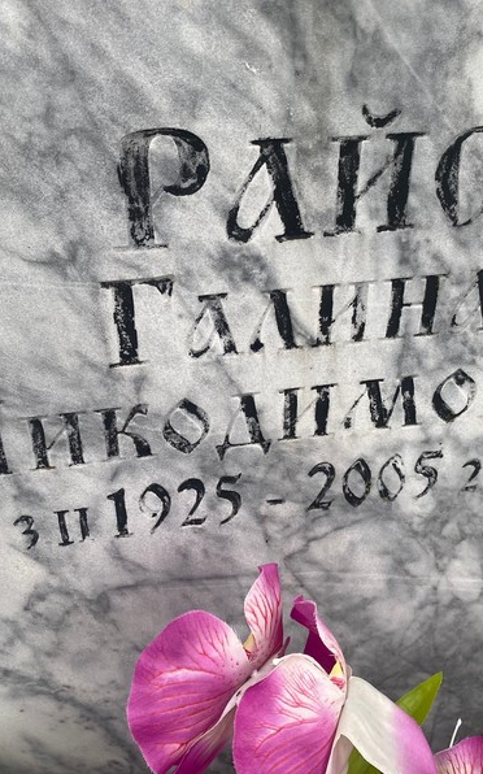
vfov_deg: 52.8
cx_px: 254
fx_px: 780
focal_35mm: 37
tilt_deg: -40.0
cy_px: 388
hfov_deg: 34.4
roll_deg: +0.7
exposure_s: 1/202
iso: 32
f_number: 1.8
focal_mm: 4.25
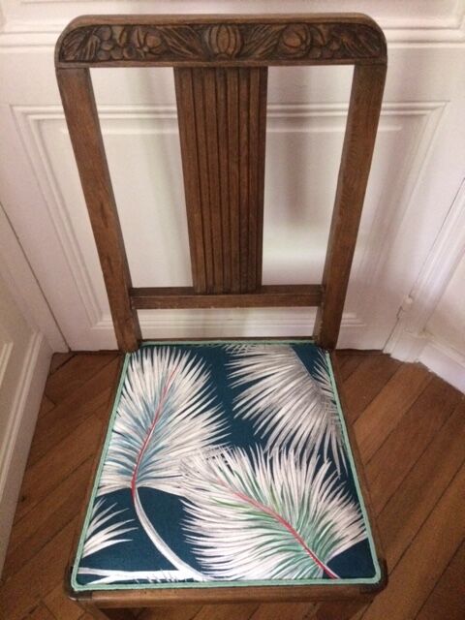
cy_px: 310
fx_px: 519
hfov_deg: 48.2
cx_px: 232
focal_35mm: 29
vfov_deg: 61.7
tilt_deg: -54.2
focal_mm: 4.15
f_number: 2.2
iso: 640
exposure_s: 1/17
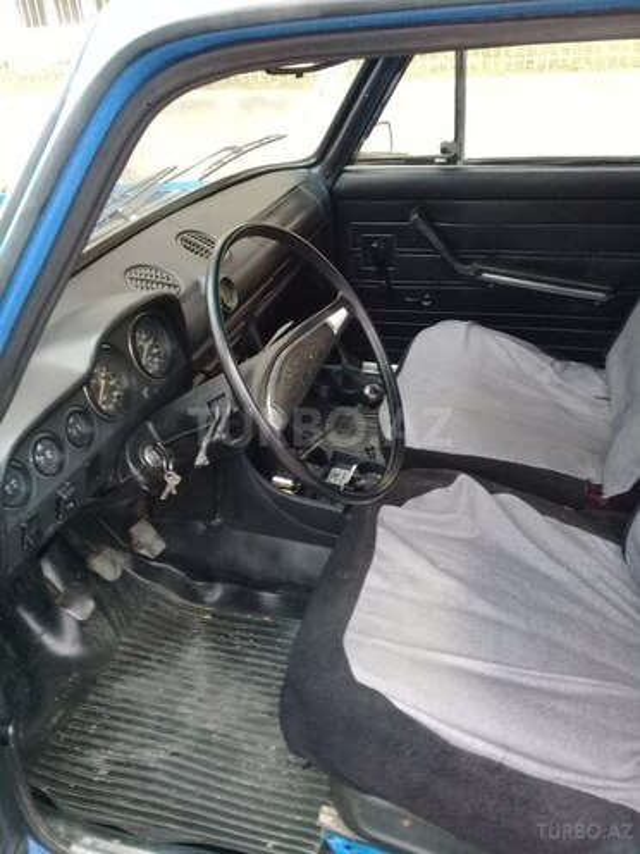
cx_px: 320
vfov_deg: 58.4
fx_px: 764
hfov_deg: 45.4
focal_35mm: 31
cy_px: 427
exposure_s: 1/33
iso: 200
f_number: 2.2
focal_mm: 3.3
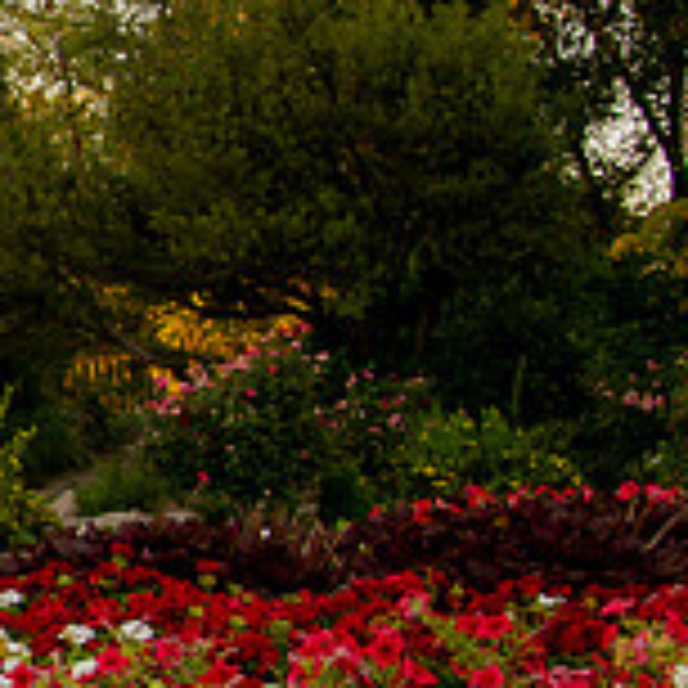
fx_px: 2249
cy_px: 443
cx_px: -709
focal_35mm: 100
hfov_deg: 14.4
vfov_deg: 17.4
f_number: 4.5
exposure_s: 1/200
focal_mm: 24
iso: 640
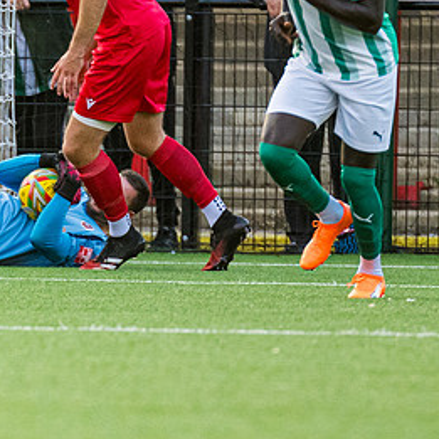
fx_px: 20102
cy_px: 252
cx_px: -69
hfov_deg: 1.3
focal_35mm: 1401
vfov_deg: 1.3
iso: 1250
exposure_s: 1/1000
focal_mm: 300
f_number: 2.8
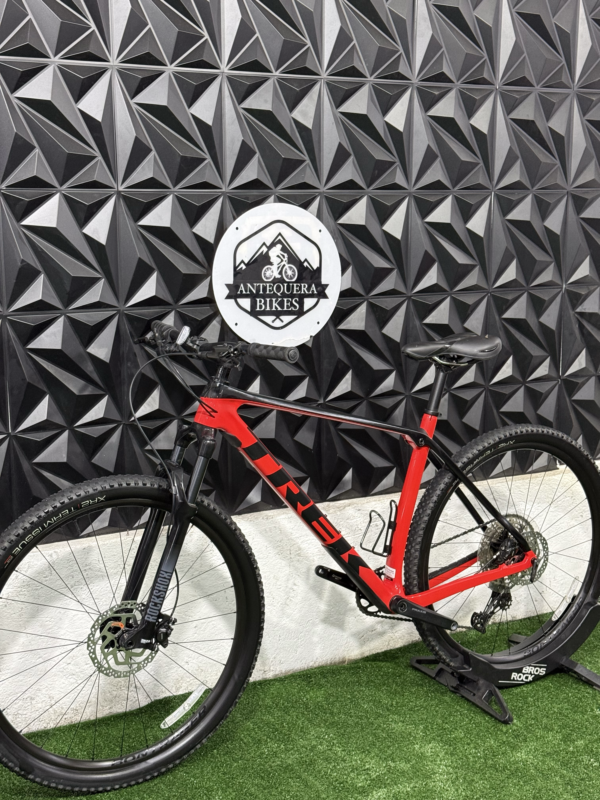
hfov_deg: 30.3
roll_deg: -0.7
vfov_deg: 39.7
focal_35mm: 48
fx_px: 1109
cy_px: 400
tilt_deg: -9.6
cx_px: 300
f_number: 1.78
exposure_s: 1/60
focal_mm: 6.76
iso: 250
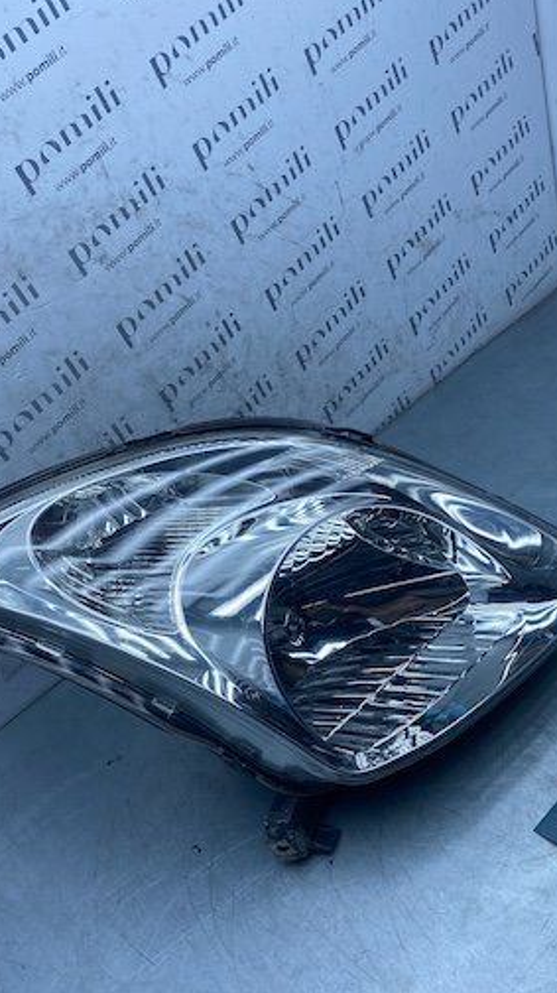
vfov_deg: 55.3
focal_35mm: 36
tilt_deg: -34.8
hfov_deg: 32.8
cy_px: 524
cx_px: 272
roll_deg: +19.2
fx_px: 947
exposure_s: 1/1218
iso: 32
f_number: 1.8
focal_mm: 4.25
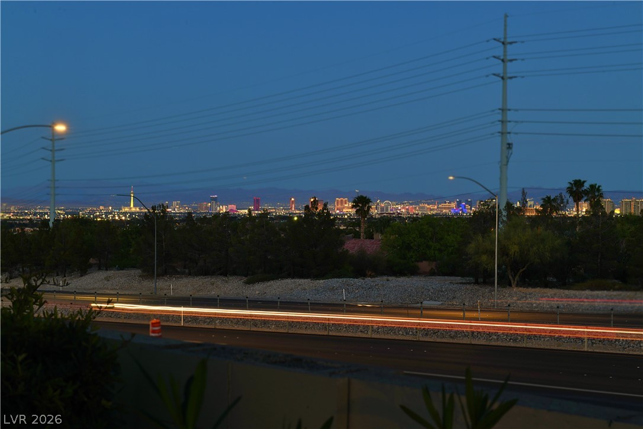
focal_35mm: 70
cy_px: 214
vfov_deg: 19.5
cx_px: 322
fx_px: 1250
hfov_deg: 28.8
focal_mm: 70
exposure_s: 1.6
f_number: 18
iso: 320
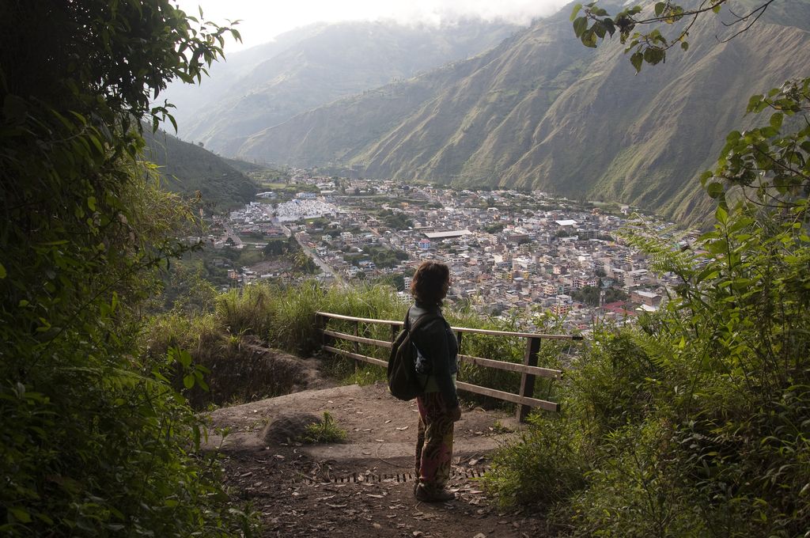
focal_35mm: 32
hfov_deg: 59.6
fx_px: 708
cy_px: 269
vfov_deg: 41.6
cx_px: 405
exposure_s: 1/80
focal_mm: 21
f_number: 9
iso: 200
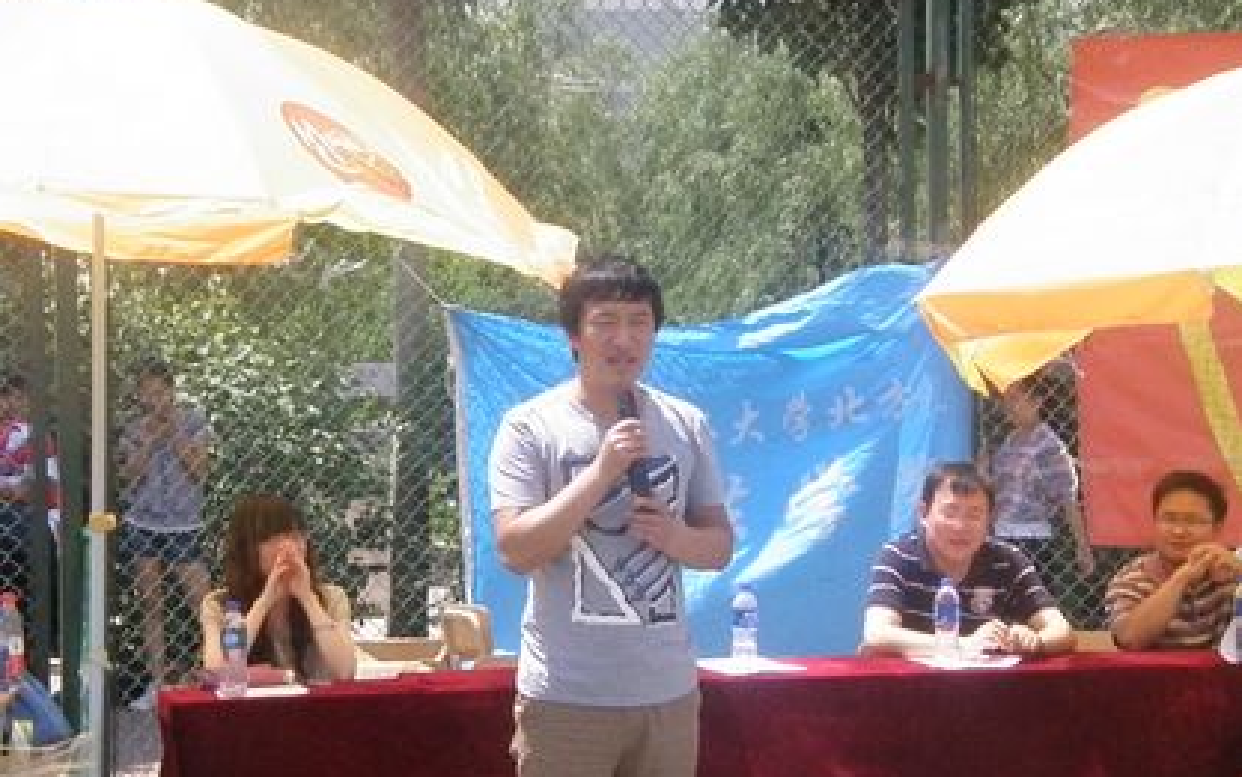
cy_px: 400
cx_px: 622
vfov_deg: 16.3
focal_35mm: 80
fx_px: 2709
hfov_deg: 25.8
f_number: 8
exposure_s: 1/2000
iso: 1600
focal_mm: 13.38
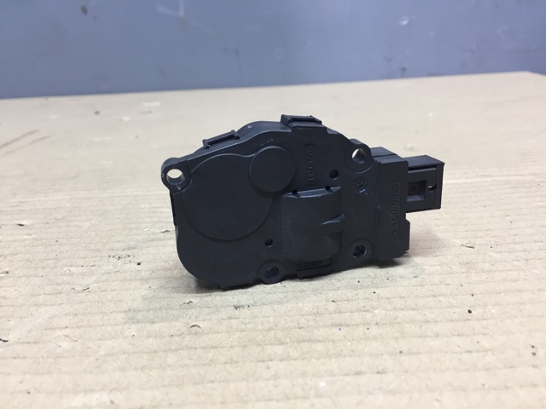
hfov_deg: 61.7
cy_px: 204
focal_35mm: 29
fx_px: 457
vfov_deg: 48.2
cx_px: 273
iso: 80
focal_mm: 4.15
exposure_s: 1/33
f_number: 2.2
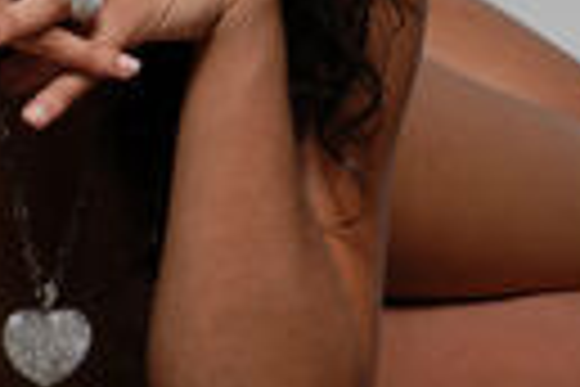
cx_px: 418
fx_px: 9357
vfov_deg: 2.4
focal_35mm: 581
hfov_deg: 3.5
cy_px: -52
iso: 100
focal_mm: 105
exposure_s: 1/200
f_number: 8
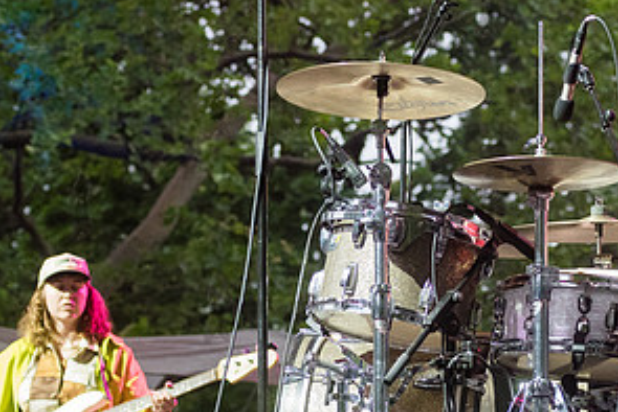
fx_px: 3315
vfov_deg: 7.1
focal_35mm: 193
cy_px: 255
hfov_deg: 10.6
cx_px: 475
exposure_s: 1/320
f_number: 4.5
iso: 3200
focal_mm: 80
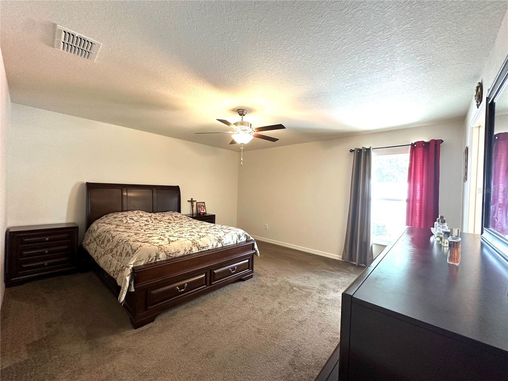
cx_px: 254
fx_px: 205
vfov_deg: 85.7
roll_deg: -2.2
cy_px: 190
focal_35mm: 14
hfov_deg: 102.1
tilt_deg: +0.2
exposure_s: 1/60
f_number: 2.2
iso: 250
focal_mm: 2.22
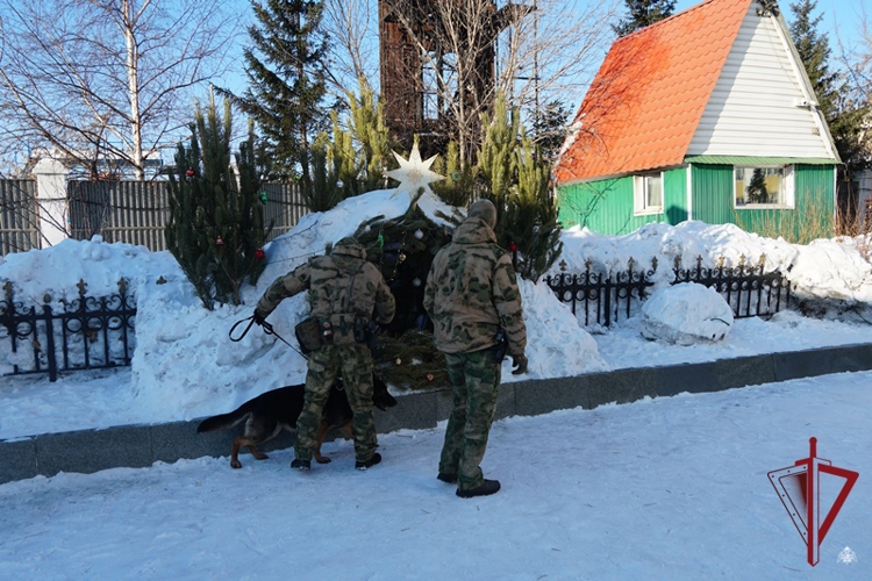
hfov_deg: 61.9
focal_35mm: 30
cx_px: 436
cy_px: 290
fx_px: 727
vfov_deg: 43.6
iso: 100
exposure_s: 1/320
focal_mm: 20
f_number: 5
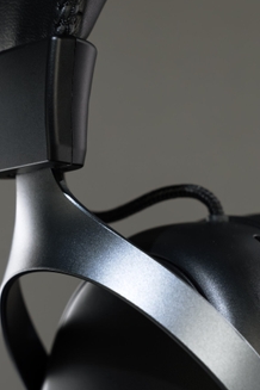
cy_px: 173
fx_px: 1668
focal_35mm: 154
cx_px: 88
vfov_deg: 13.3
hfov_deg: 8.9
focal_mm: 70
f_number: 8
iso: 800
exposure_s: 1/100
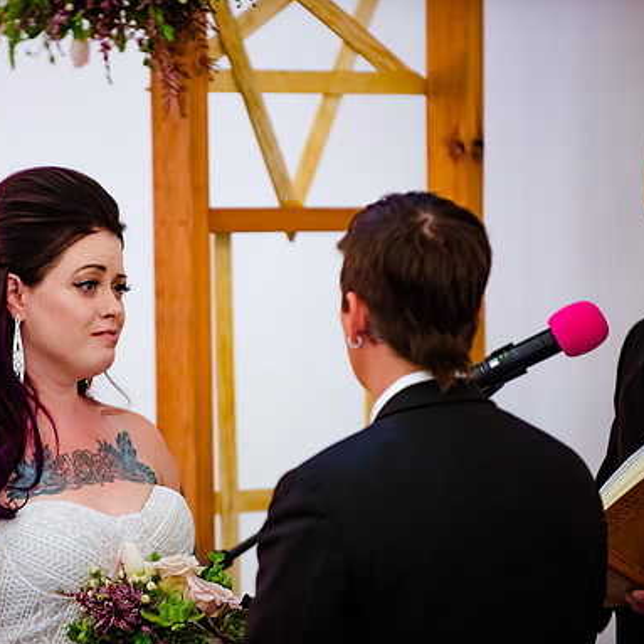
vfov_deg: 6.8
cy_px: 323
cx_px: 198
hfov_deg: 6.8
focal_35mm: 257
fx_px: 5409
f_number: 2.8
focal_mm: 200
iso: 2500
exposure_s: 1/160
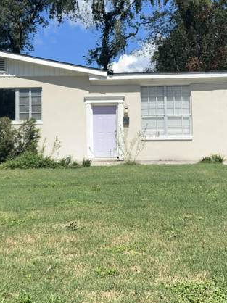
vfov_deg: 38.8
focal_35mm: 49
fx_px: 429
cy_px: 122
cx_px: 89
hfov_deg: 29.6
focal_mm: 6.86
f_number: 1.78
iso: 80
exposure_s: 1/2028
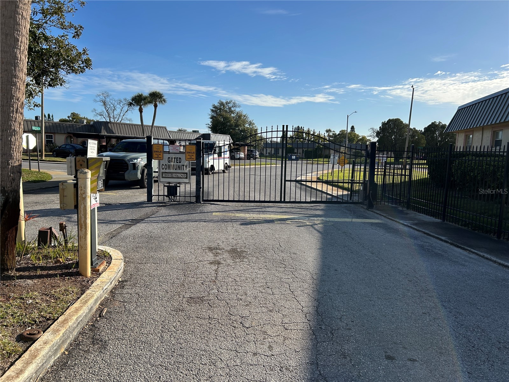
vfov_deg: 53.1
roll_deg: -1.1
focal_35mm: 26
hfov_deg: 67.3
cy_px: 191
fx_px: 382
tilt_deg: -6.1
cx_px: 254
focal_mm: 5.7
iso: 50
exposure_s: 1/5076
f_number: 1.5
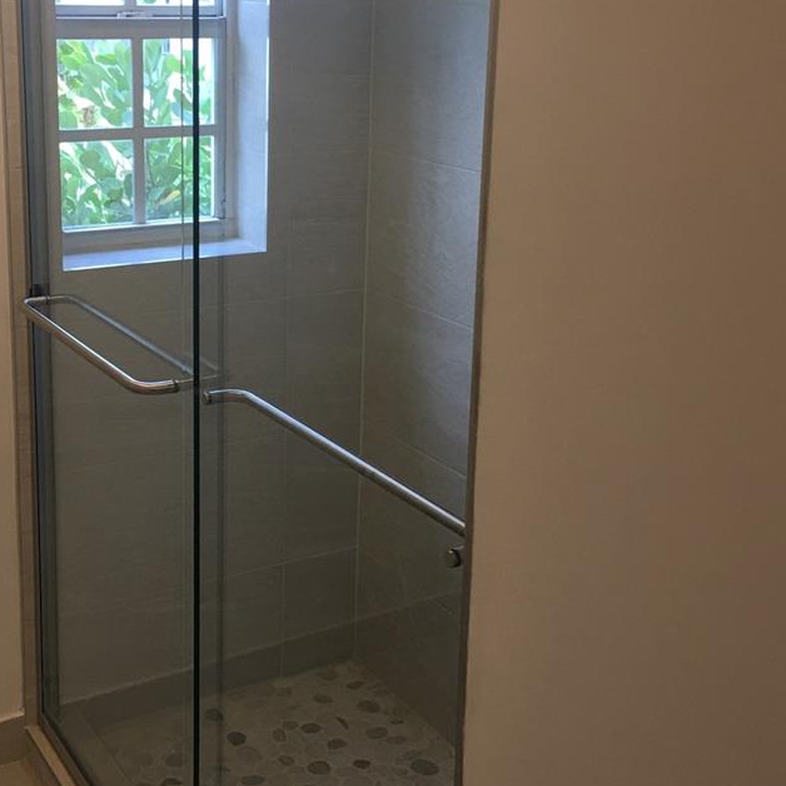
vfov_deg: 34.5
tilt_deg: -12.5
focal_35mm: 49
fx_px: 1259
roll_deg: +0.9
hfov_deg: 34.5
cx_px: 289
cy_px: 294
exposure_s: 1/30
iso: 32
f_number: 2.2
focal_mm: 4.15
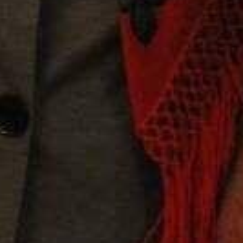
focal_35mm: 285
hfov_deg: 6.1
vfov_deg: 6.0
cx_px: 327
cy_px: -259
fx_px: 2266
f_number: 4.5
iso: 2500
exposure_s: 1/40
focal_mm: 29
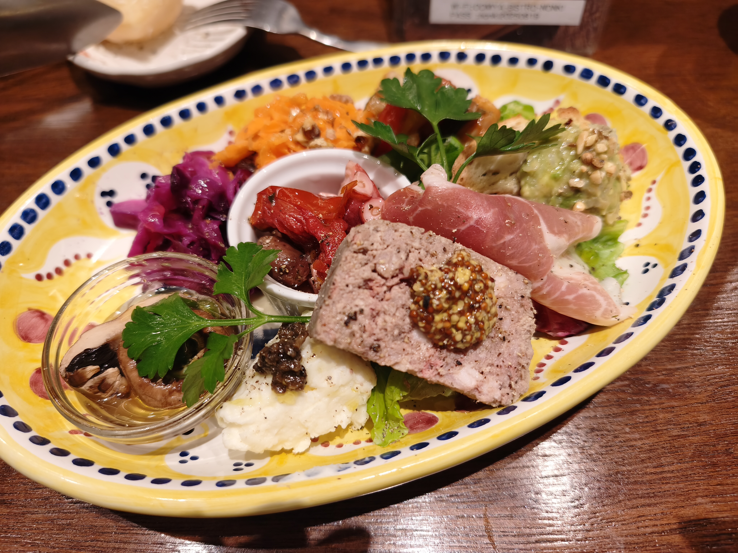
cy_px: 276
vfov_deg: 58.9
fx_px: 490
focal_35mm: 23
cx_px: 369
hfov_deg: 73.9
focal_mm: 6.45
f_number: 1.62
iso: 100
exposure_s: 1/99.9
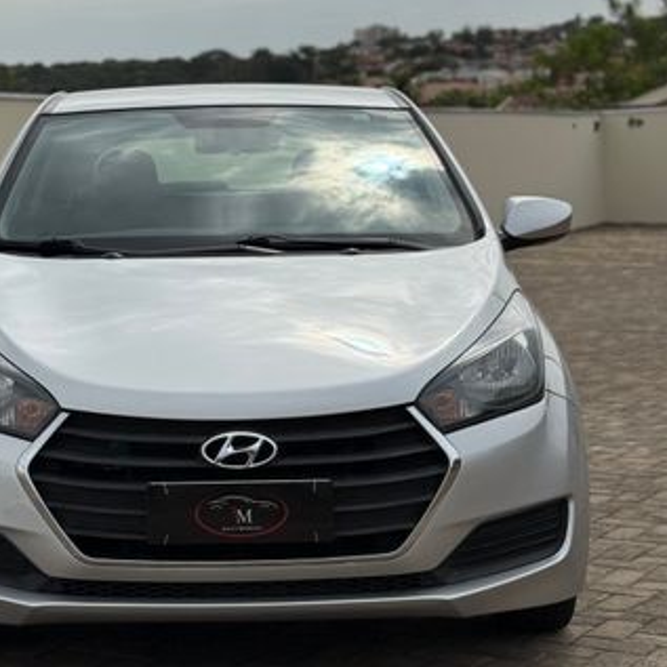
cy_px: 301
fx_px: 1373
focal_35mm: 63
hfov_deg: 27.2
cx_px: 242
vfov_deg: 27.3
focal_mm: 6.76
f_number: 1.78
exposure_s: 1/11364
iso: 64
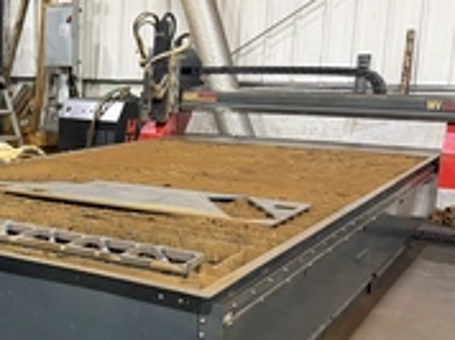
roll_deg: -0.2
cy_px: 199
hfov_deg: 33.5
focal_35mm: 54
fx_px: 709
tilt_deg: -9.8
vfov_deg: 26.9
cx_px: 38
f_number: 1.78
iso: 500
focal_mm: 6.76
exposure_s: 1/60
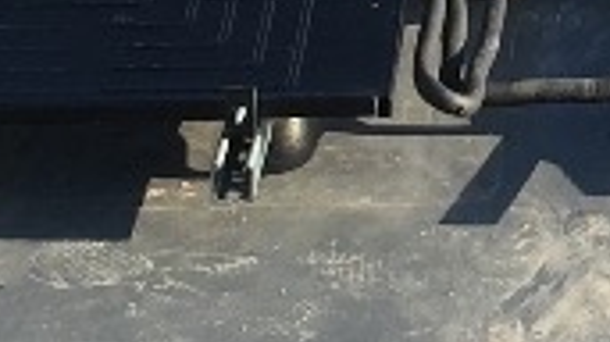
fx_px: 3589
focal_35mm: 222
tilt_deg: -7.3
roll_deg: +1.3
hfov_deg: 9.6
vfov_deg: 5.4
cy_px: -210
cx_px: 728
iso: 32
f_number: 2.2
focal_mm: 4.15
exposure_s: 1/732
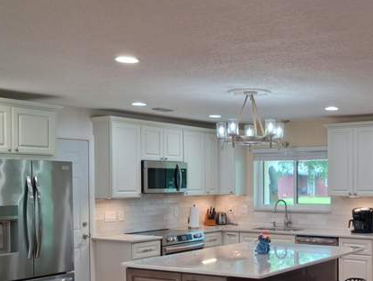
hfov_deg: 35.7
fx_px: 561
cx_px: 292
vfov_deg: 27.7
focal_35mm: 52
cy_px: 211
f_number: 1.8
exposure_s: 1/100
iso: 125
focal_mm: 4
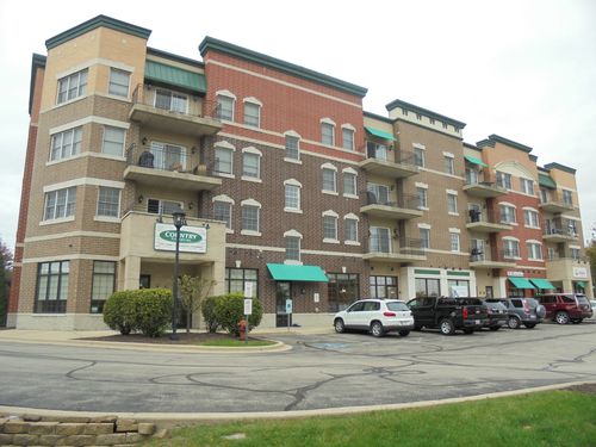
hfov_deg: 67.3
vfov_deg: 53.1
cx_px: 298
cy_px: 224
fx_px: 448
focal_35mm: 26
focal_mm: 4.6
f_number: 3.5
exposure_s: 1/200
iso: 100
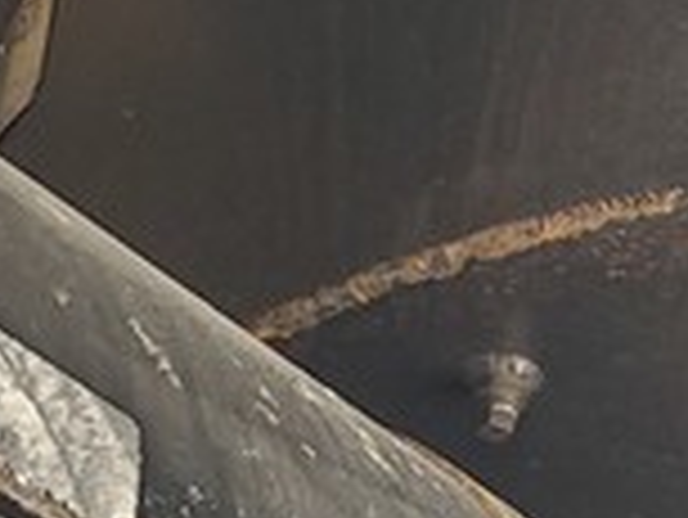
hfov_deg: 10.4
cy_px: 185
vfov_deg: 8.5
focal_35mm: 174
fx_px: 3461
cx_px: 1416
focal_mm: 4.3
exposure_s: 1/100
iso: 200
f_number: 2.4
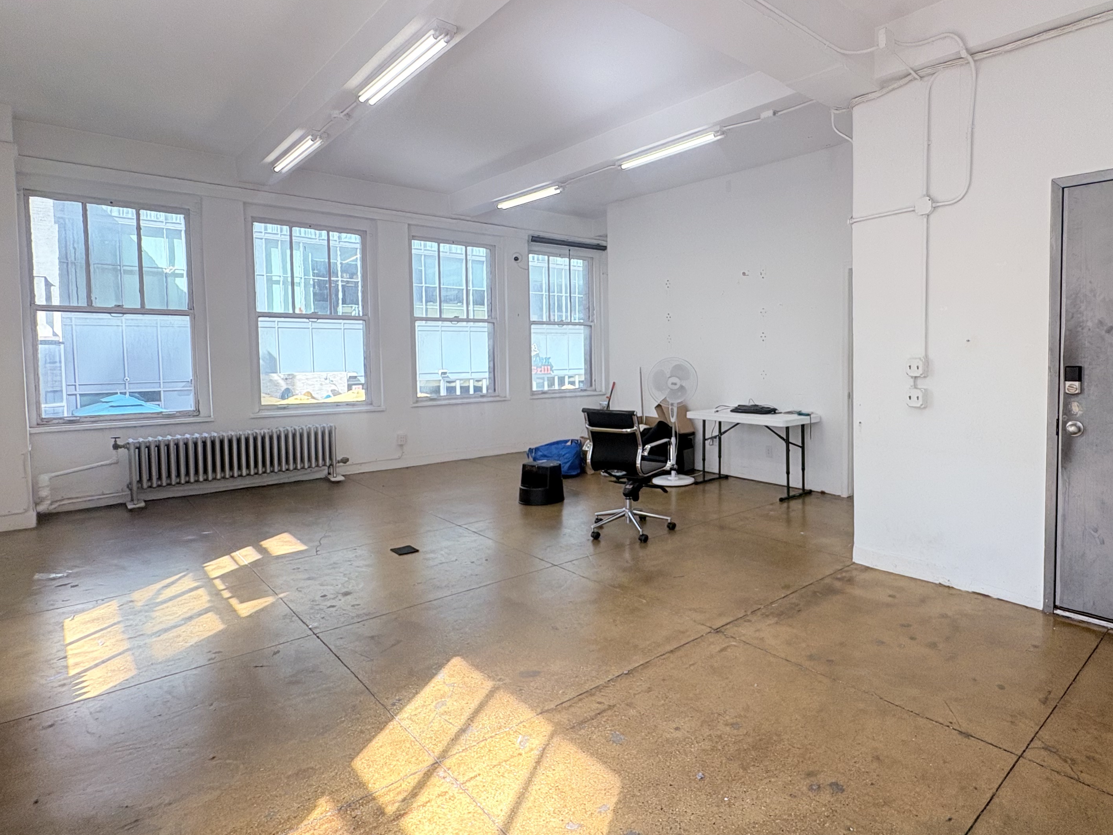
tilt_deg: -2.6
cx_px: 706
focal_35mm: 20
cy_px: 383
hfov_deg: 80.0
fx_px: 643
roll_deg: +0.8
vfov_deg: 65.9
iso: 80
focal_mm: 2.22
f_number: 2.2
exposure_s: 1/133
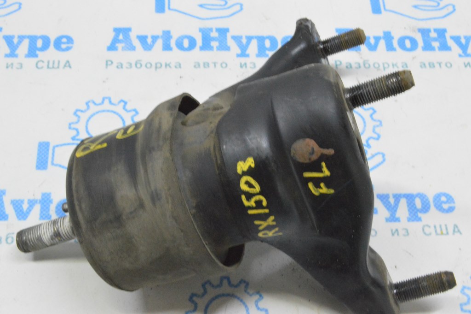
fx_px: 784
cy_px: 157
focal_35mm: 60
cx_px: 236
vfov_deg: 22.6
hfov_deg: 33.4
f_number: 20
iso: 6400
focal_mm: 40
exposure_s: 1/15
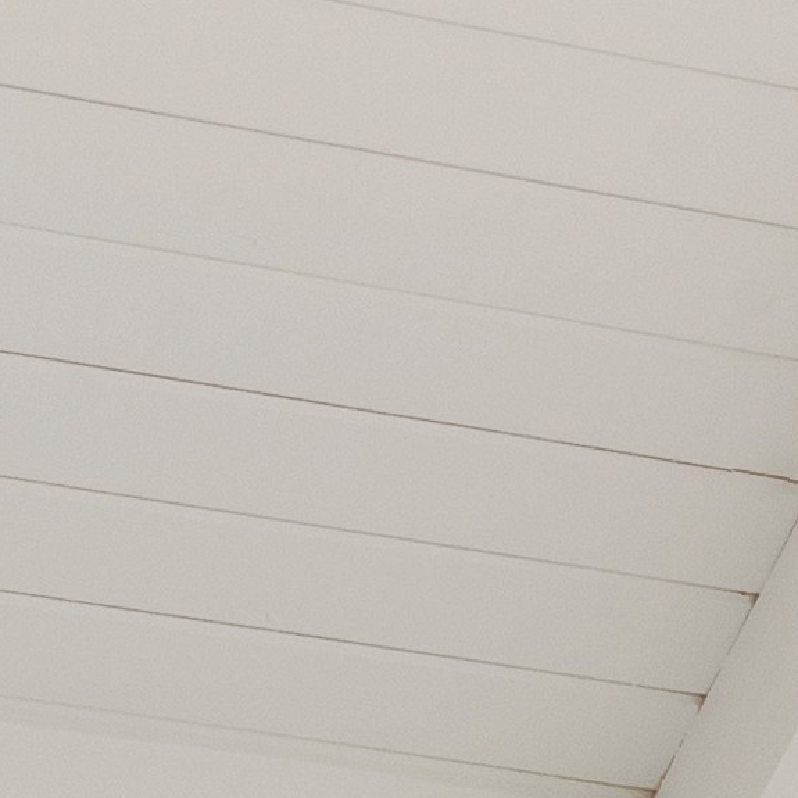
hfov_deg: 6.6
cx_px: 1681
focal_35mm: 257
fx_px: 6703
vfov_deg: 5.9
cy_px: 3120
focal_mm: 29
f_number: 14
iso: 250
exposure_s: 1/5
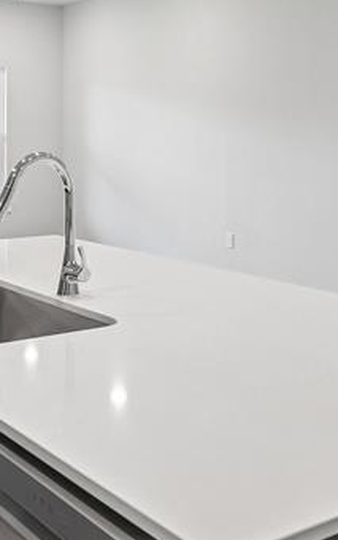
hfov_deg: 23.9
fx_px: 789
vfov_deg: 36.8
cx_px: 89
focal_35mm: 54
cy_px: 128
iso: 400
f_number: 8
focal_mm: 17.5
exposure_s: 1/30
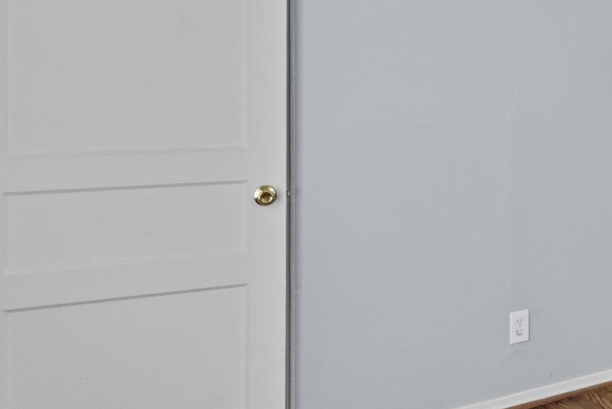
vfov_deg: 29.5
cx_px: 697
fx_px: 765
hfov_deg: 36.0
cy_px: 109
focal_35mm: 45
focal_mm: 10
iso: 400
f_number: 6.4
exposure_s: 1/13
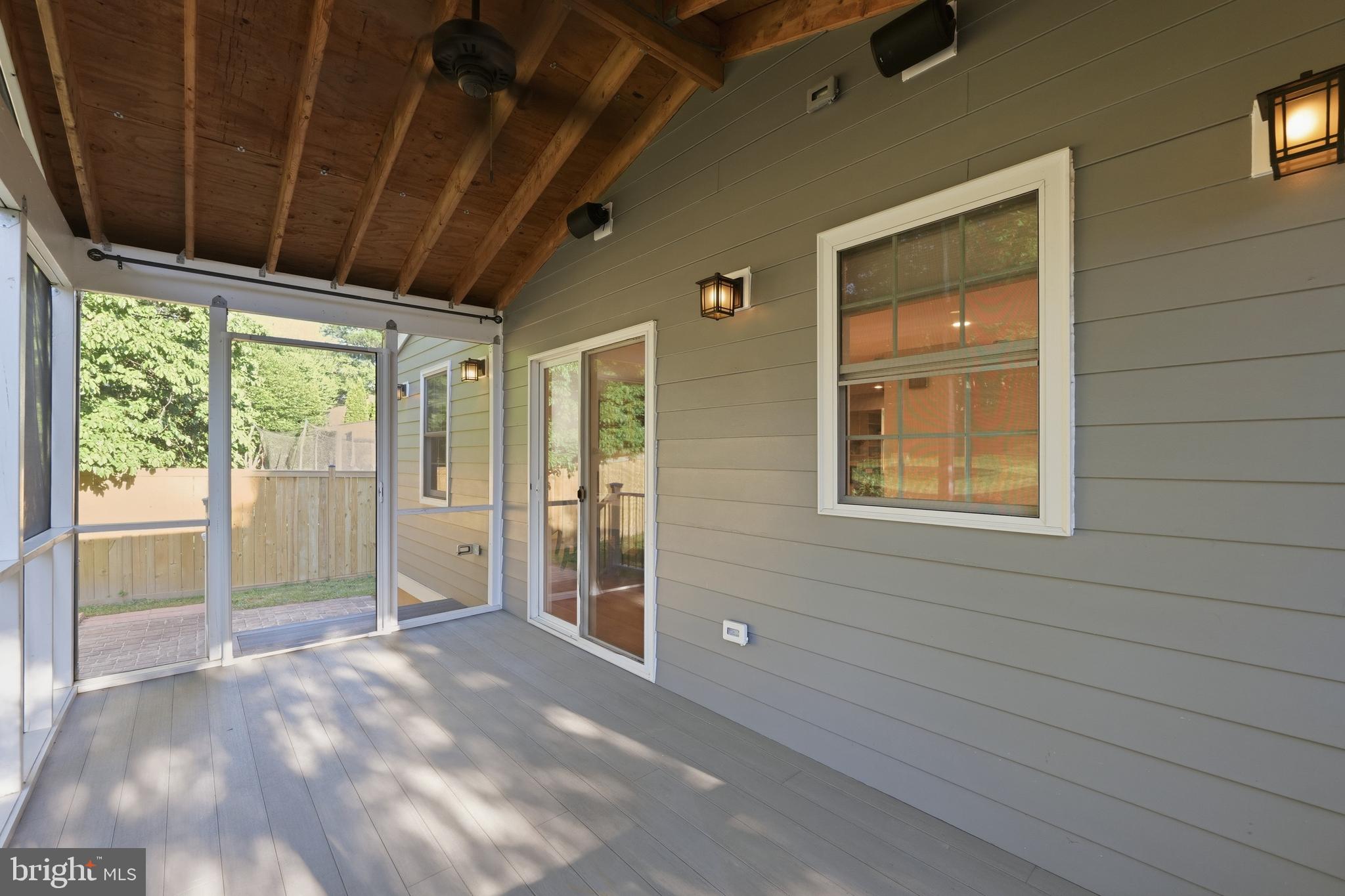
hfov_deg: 104.3
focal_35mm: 14
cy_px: 448
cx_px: 672
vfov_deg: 81.2
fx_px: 523
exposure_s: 1/15
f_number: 7.1
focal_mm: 14
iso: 250
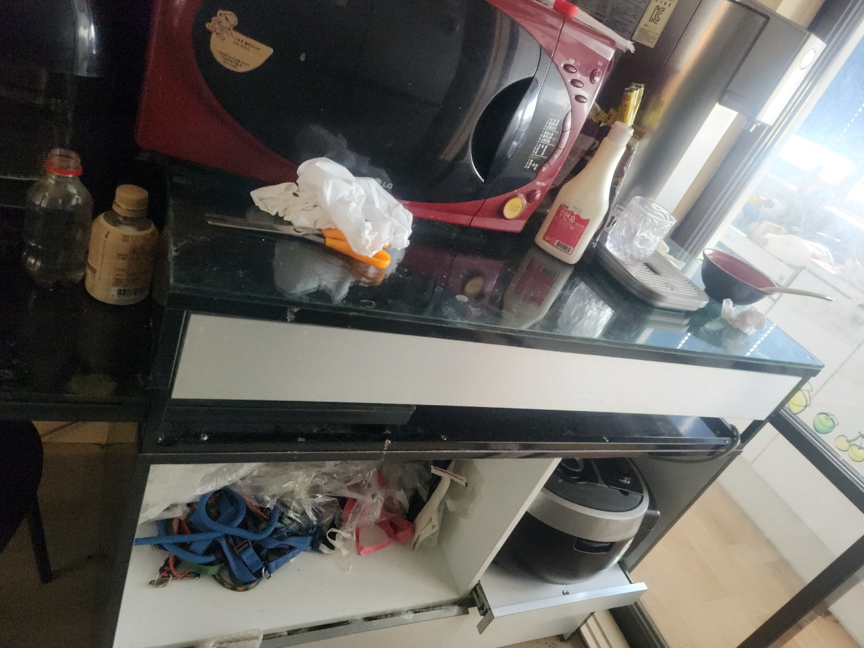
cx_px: 432
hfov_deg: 73.9
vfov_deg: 58.9
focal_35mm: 23
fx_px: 574
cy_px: 324
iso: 500
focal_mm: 5.4
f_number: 1.8
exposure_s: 1/40
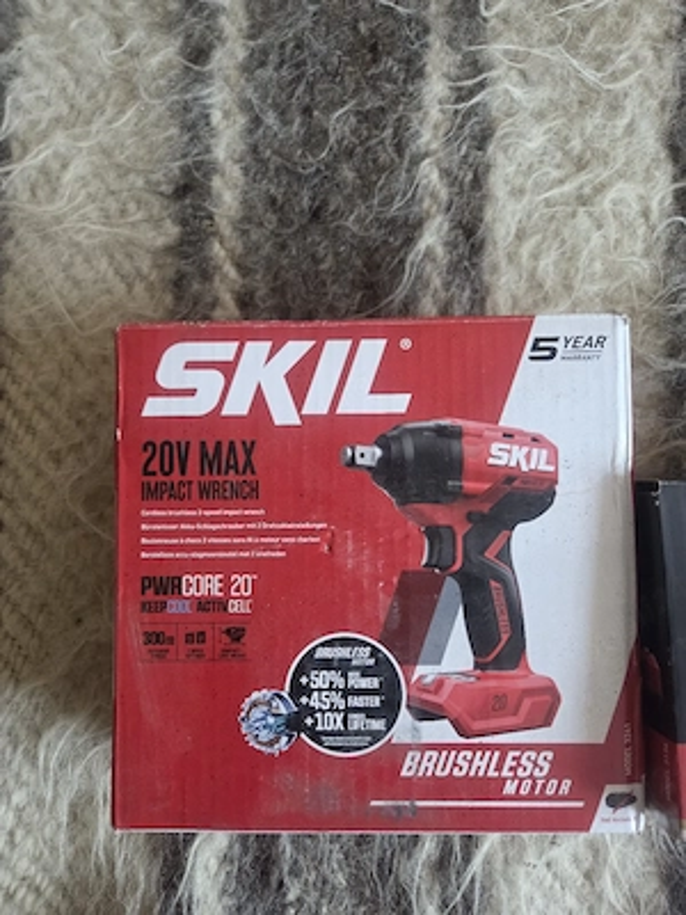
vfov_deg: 73.9
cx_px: 343
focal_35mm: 23
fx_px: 608
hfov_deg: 58.9
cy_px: 458
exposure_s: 1/101
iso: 1000
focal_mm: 5.4
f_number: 1.8
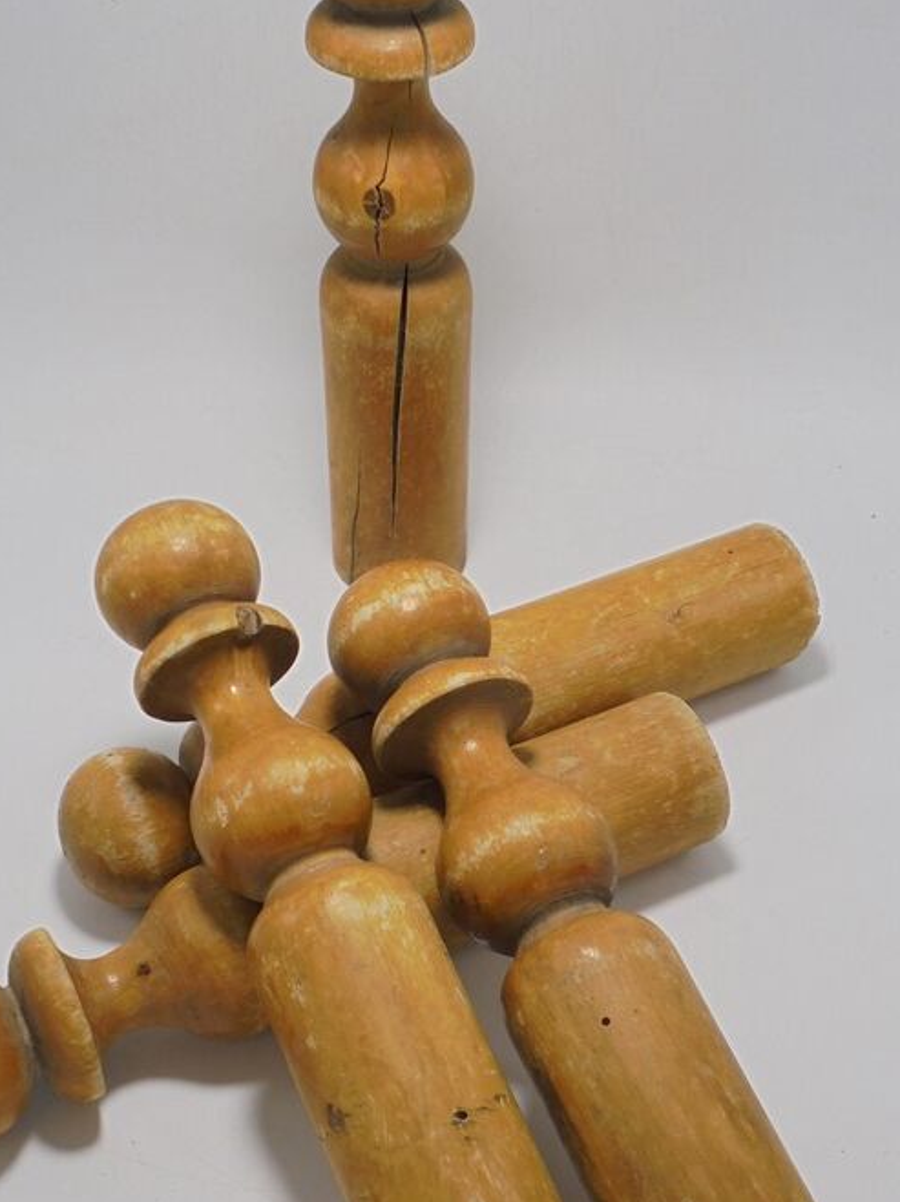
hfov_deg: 28.0
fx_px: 1804
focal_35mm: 52
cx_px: 421
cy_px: 643
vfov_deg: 36.8
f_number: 4.2
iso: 100
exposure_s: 1/80
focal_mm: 6.9
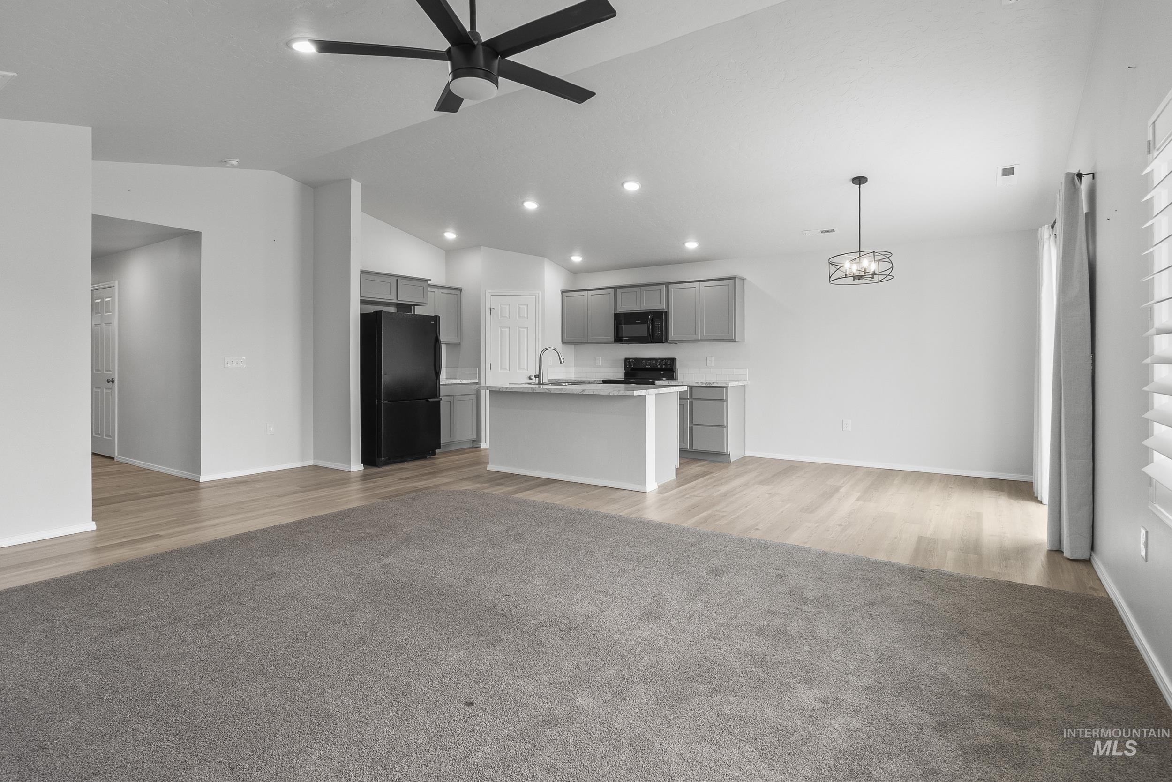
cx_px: 586
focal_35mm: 18
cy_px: 391
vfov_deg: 67.4
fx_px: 586
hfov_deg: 90.0
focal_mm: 12
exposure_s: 1/10
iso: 640
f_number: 7.1
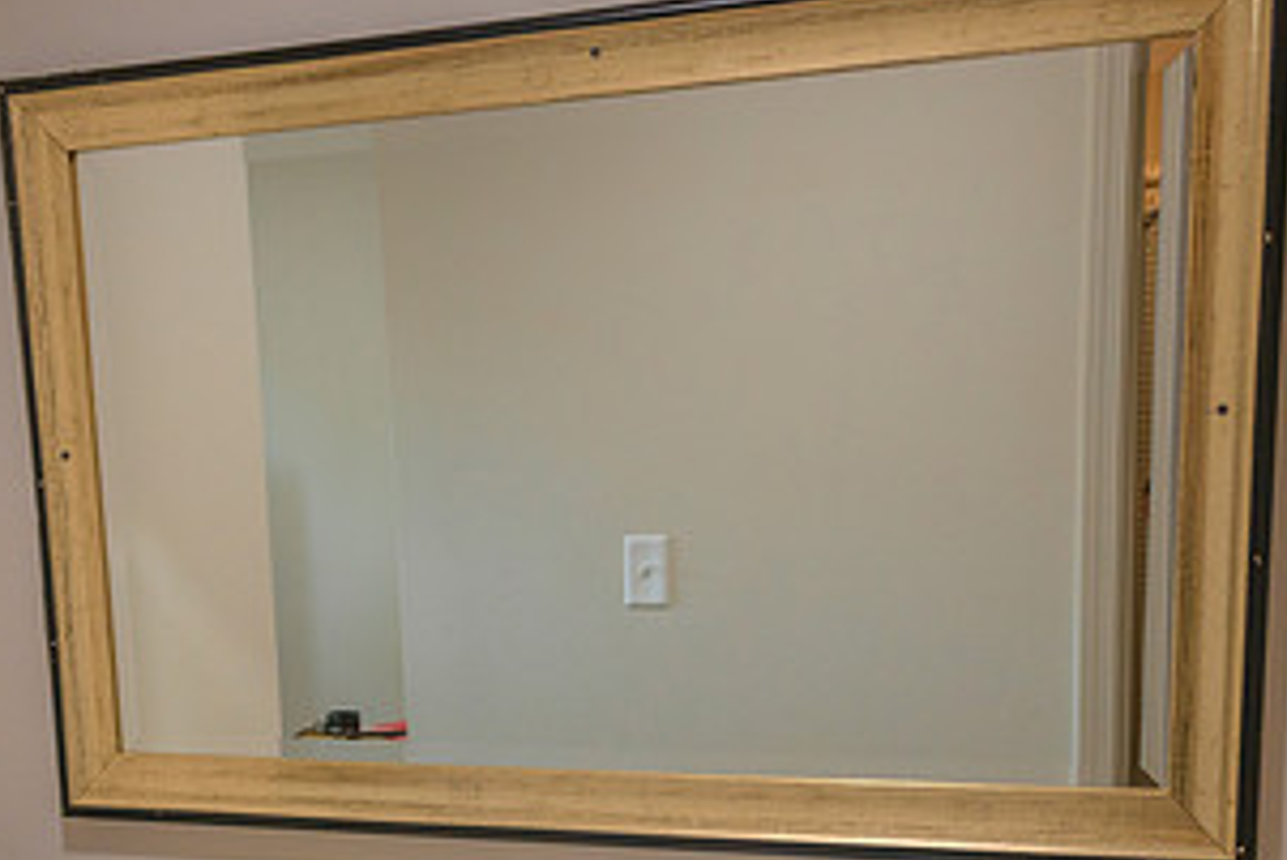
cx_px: 462
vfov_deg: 24.2
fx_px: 1931
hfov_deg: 36.6
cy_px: 807
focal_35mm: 54
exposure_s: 1/50
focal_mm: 28
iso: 1000
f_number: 8
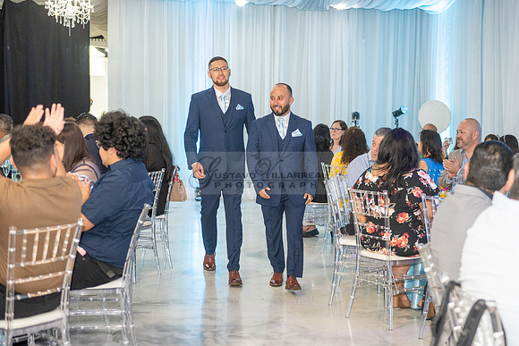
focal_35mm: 57
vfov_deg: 23.6
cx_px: 286
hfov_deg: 34.8
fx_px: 827
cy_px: 185
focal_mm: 52
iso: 1000
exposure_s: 1/160
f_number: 3.2
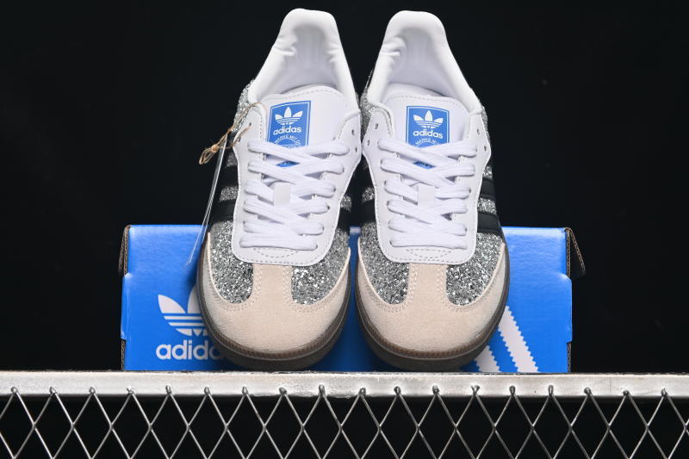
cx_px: 344
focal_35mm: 75
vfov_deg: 18.2
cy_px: 230
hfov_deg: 27.0
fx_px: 1435
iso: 160
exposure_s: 1/40
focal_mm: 50
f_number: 6.3
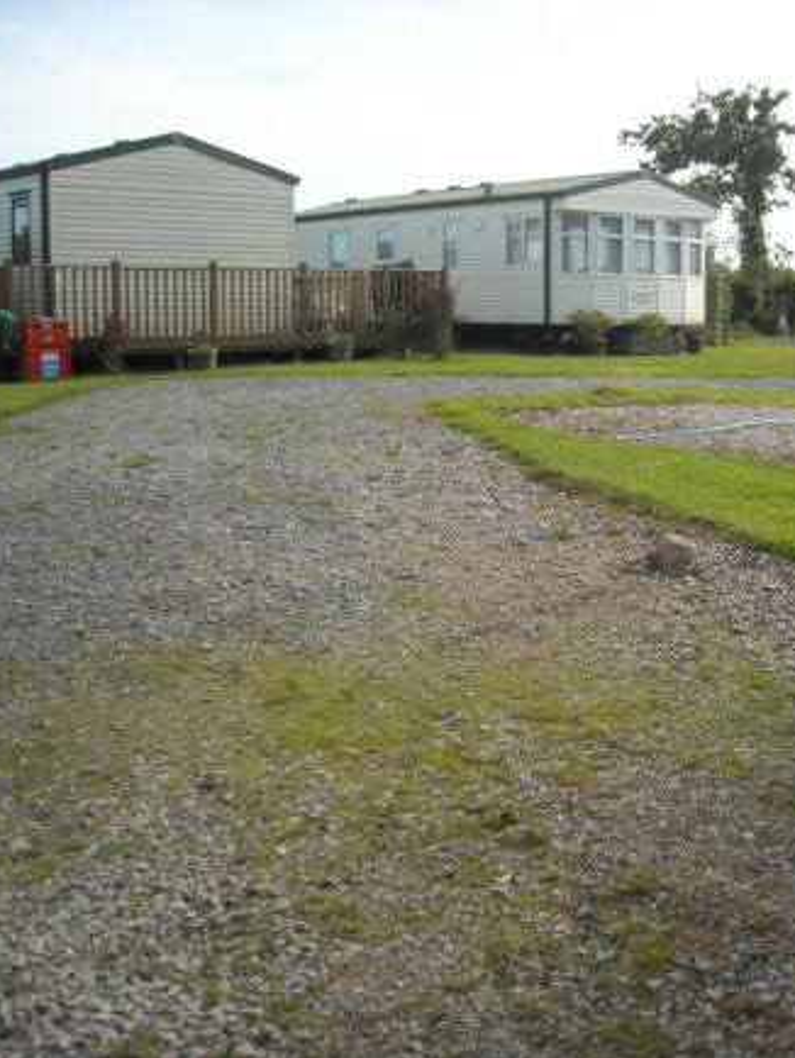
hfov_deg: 30.3
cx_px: 606
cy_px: 530
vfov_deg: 40.4
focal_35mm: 47
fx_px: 1438
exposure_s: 1/168
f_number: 5.6
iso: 64
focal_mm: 5.7
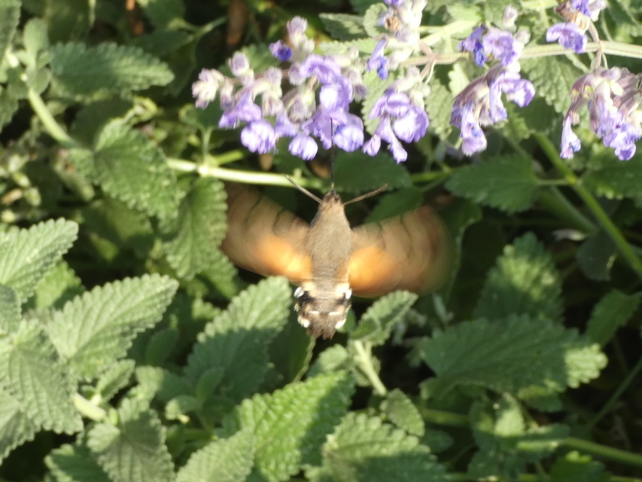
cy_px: 241
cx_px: 321
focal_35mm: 150
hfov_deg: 13.2
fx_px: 2782
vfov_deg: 9.9
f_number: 5.4
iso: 160
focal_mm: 26.9
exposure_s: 1/80
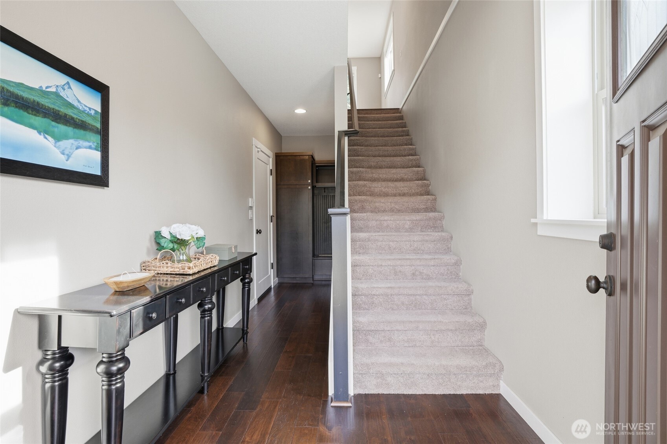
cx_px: 334
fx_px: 315
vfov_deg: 70.4
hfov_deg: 93.3
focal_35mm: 17
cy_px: 222
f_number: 9
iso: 320
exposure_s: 1/30
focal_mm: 17
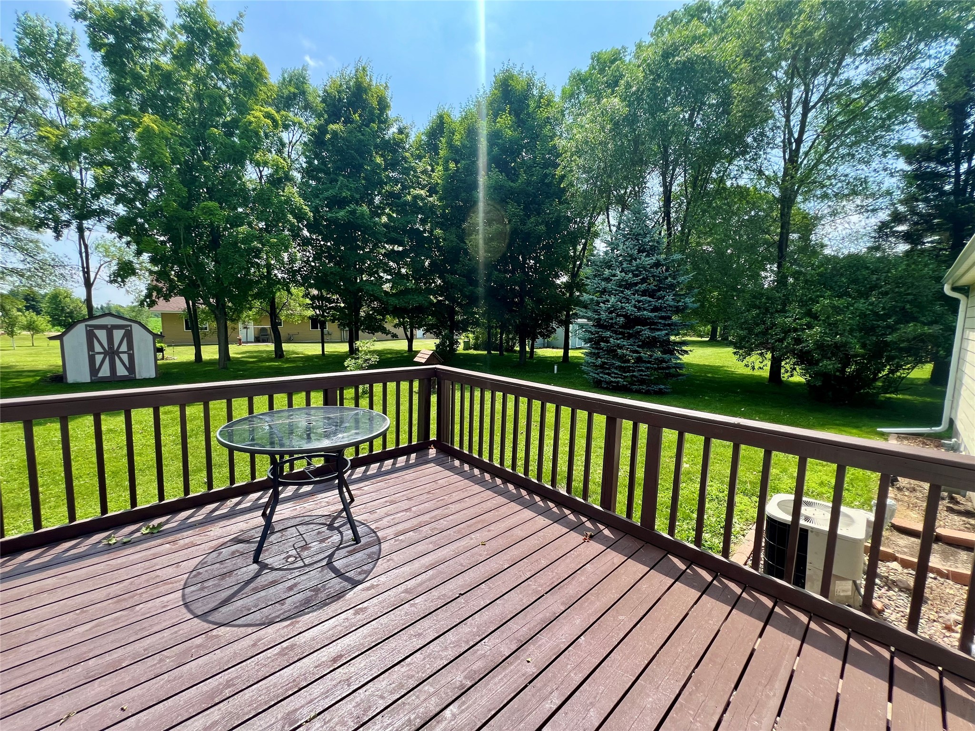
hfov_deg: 106.2
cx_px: 488
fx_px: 366
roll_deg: -0.5
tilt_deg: -5.1
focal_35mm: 13
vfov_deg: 89.9
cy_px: 366
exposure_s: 1/421
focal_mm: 1.57
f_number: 1.8
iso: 32
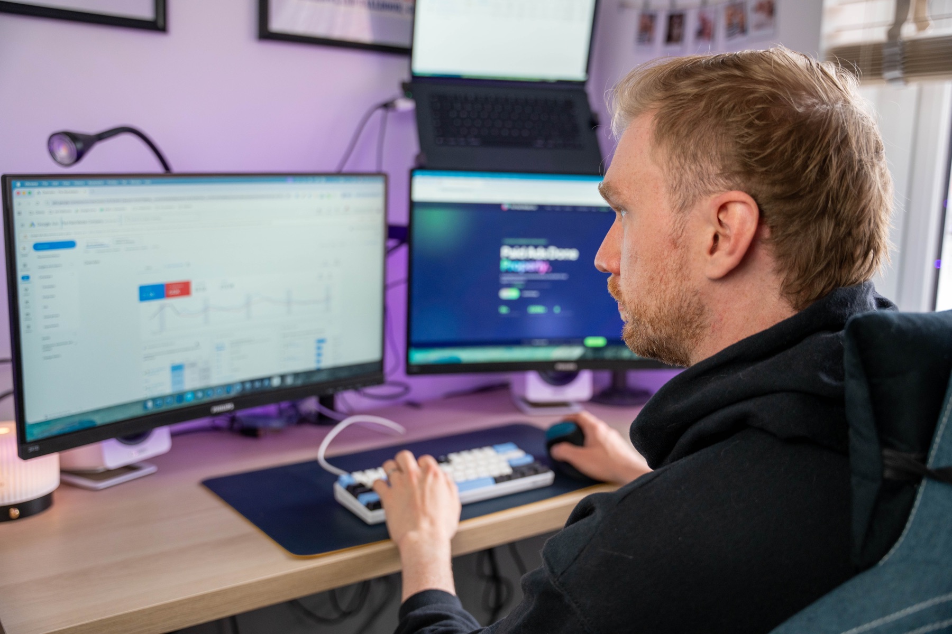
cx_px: 476
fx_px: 936
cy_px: 317
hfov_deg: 53.9
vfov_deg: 37.5
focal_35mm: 35
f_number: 2.8
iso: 800
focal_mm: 35.4
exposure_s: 1/250
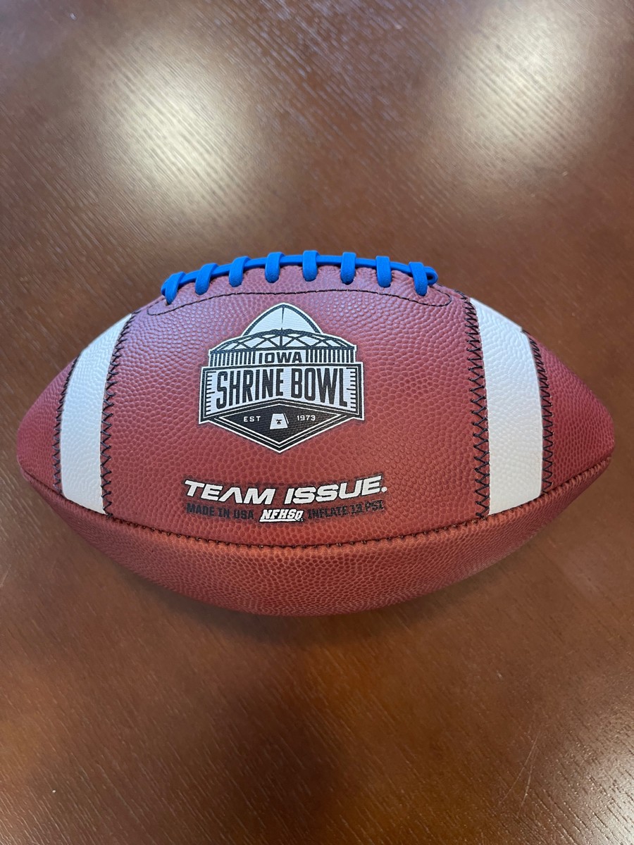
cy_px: 422
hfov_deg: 54.9
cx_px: 317
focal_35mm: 25
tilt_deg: -77.1
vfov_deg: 69.4
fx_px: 611
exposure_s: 1/60
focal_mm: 5.1
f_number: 1.6
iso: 160
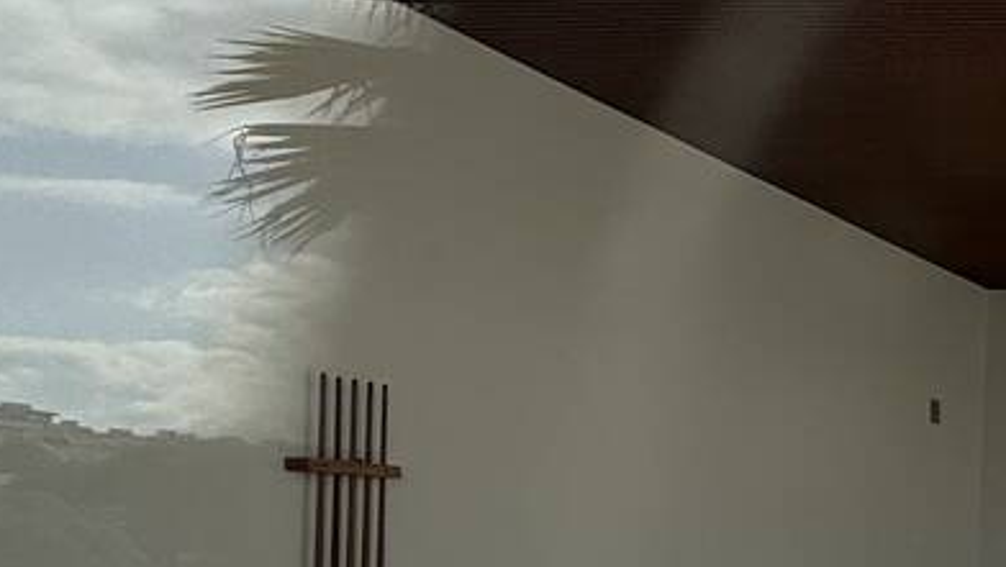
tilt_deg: +1.1
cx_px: 1624
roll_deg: -1.2
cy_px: 600
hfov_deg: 24.9
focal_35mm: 56
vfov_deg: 20.6
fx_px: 1495
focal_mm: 2.22
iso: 50
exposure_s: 1/308
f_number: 2.2
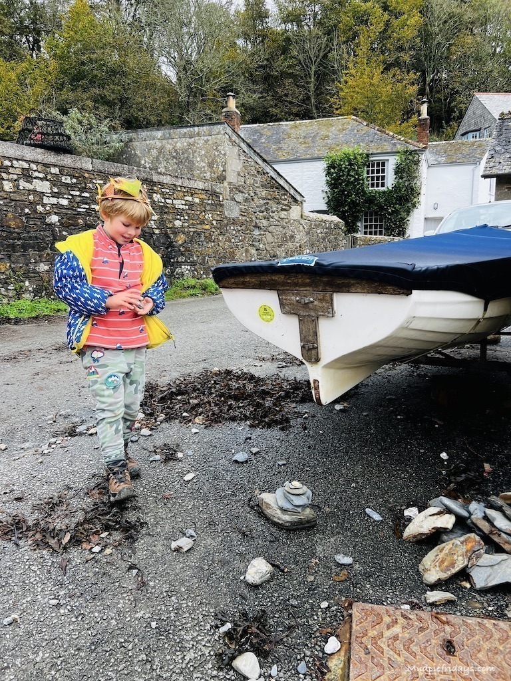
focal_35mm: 26
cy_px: 340
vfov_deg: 67.3
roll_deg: +0.2
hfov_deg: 53.1
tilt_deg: -9.6
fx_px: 512
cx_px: 256
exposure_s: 1/482
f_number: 1.5
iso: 50
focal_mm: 5.7
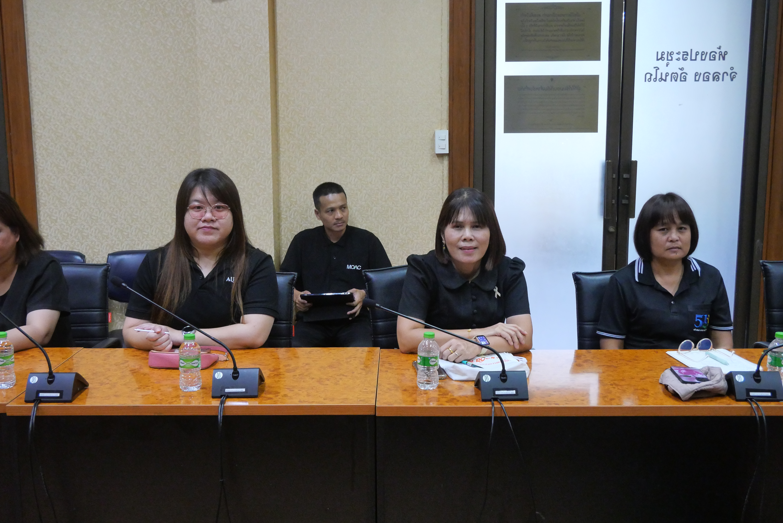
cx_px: 392
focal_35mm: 41
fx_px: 892
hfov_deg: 47.4
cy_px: 262
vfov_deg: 32.7
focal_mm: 20
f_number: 5.6
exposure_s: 1/40
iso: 3200
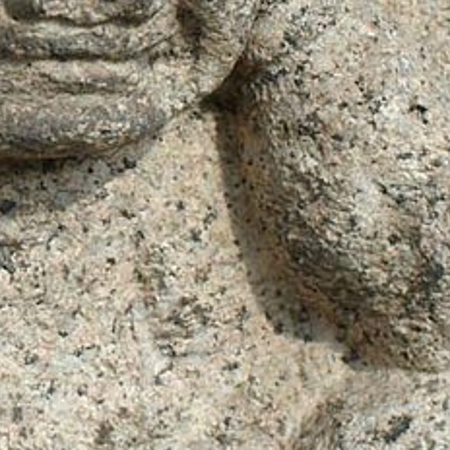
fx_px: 3557
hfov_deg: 7.1
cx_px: -347
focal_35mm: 242
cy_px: -145
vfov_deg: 7.2
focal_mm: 43
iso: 200
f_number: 5.6
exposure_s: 1/250
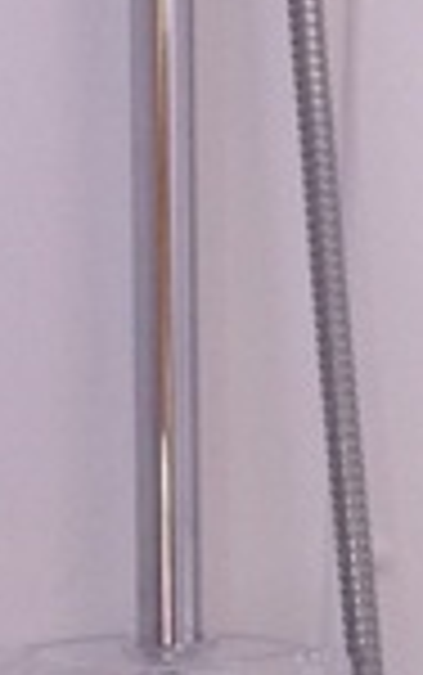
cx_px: 410
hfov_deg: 5.5
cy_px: 608
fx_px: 4400
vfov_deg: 8.7
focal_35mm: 239
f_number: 2.4
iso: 50
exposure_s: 1/24
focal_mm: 4.12
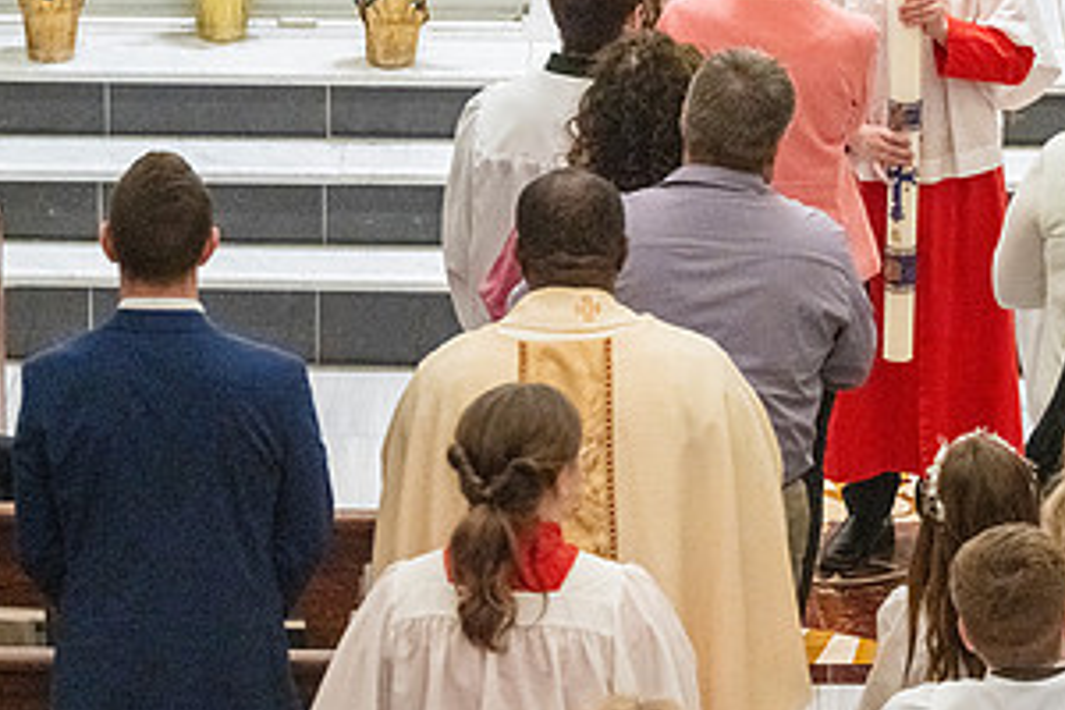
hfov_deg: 8.2
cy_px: 215
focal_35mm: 251
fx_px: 7425
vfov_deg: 5.5
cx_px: 983
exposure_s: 1/60
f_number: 8
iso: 5000
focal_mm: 130
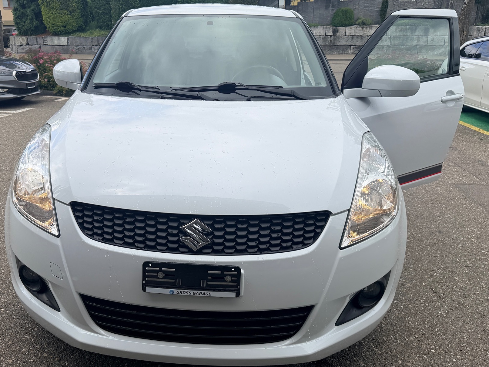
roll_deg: +0.5
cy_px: 168
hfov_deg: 59.4
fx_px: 424
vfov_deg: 46.8
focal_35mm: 30
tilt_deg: -17.1
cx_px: 193
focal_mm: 6.76
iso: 80
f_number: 1.78
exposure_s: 1/3584
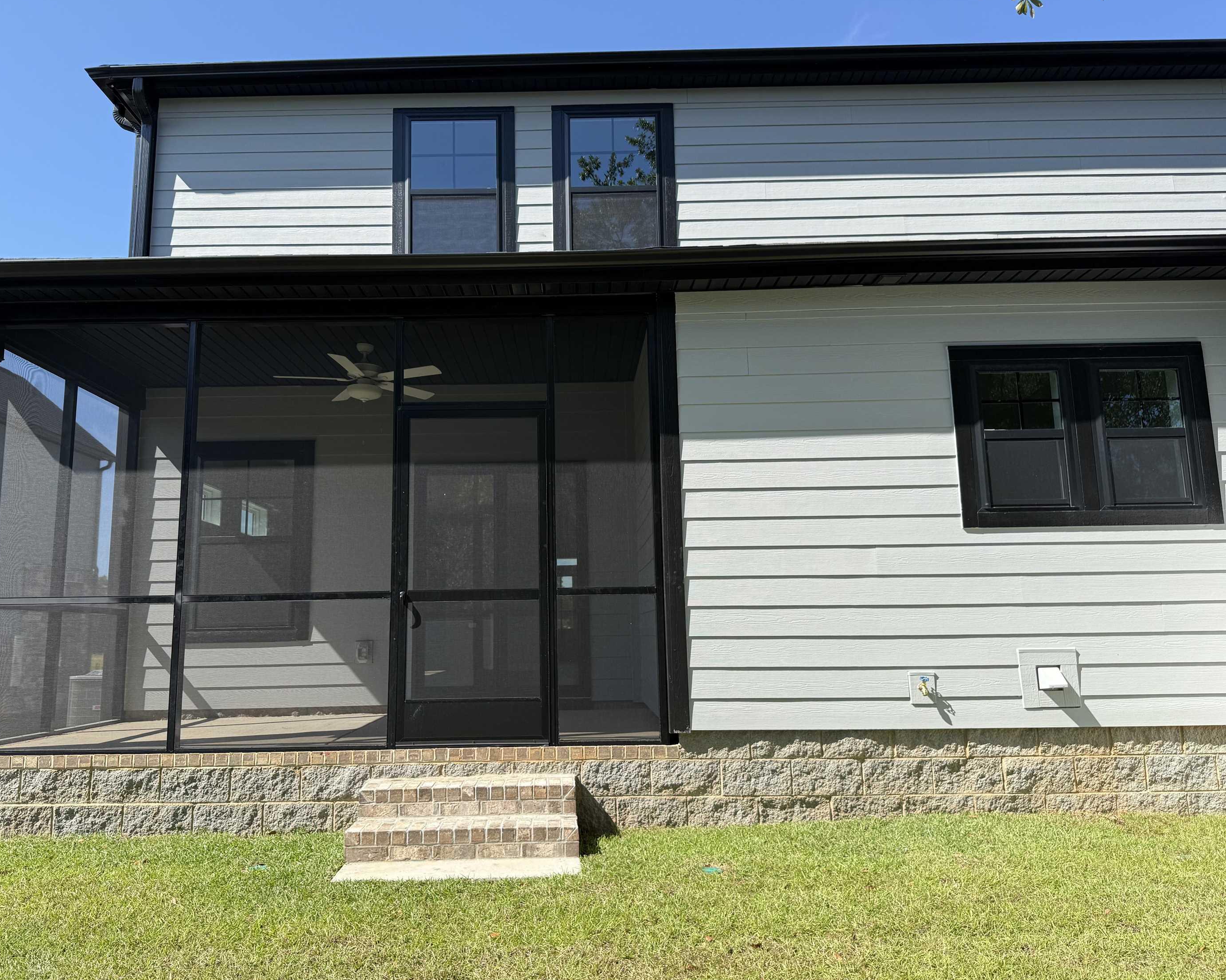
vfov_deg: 54.9
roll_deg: +0.8
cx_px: 560
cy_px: 475
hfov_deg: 65.9
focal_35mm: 26
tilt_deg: +10.4
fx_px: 943
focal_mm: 6.76
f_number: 1.78
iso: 80
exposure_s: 1/2611
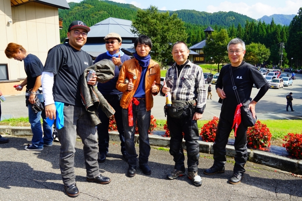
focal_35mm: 24
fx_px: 201
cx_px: 151
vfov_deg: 53.2
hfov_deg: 73.7
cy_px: 100
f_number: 8
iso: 100
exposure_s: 1/125
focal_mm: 24
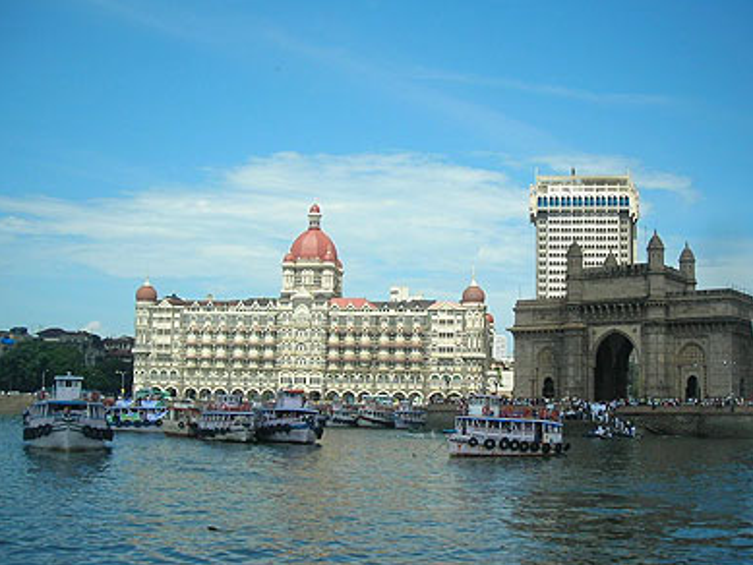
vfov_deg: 32.9
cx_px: 414
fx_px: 957
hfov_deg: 42.9
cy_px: 277
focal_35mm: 44
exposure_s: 1/210
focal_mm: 6.3
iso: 50
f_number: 6.4
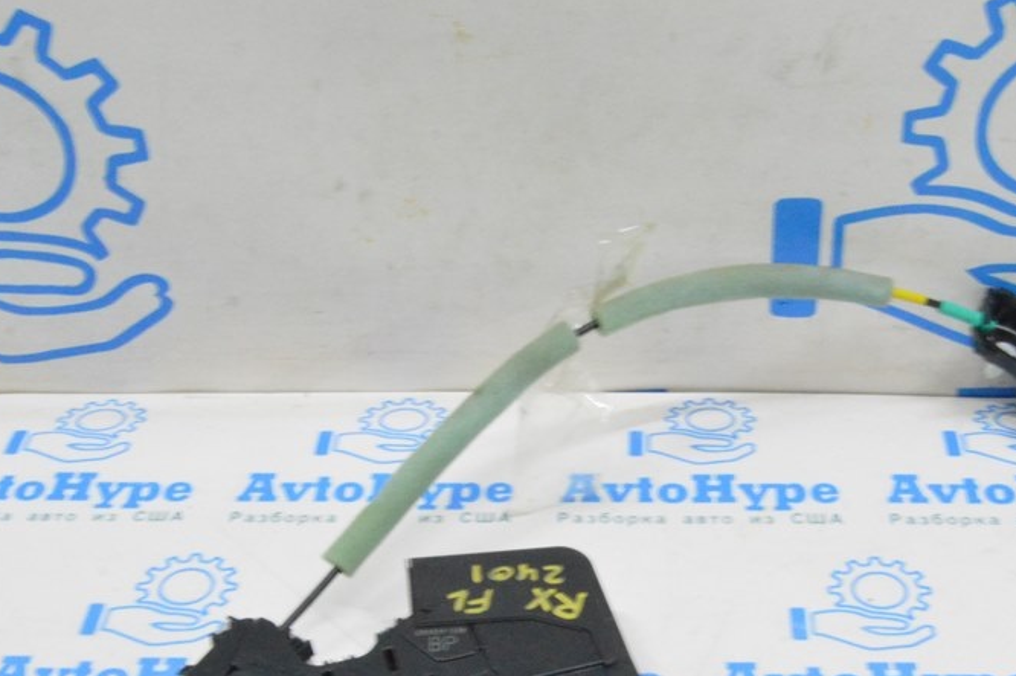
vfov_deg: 22.4
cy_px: 489
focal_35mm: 60
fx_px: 1692
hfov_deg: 33.4
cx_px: 587
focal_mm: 26
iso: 6400
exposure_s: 1/20
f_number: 20
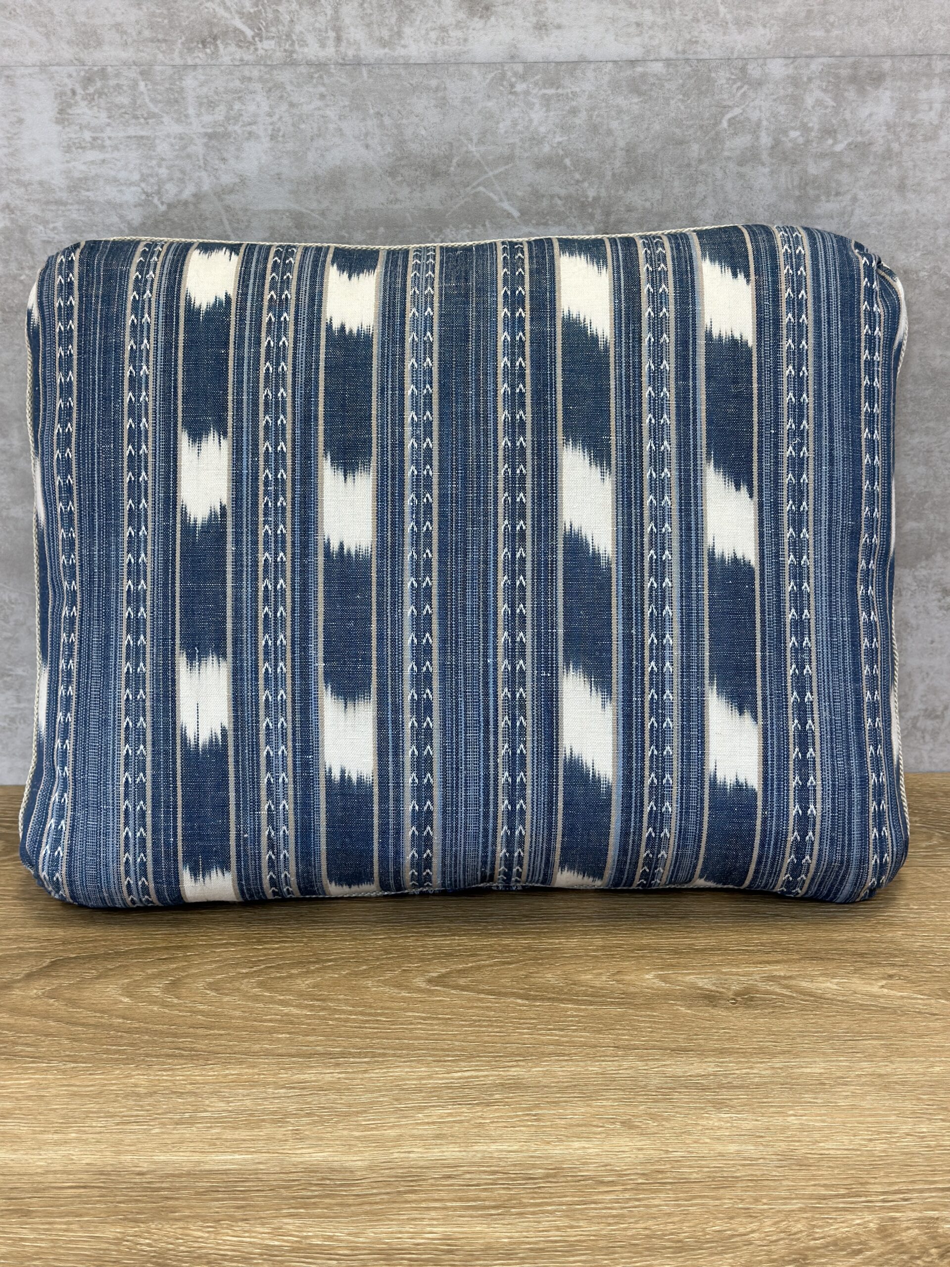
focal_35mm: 48
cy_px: 634
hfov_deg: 30.3
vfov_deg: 39.7
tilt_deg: -18.8
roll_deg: +1.0
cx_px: 475
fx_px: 1756
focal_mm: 6.86
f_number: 1.78
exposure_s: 1/170
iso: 100
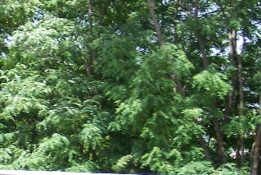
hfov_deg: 20.0
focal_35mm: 99
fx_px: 718
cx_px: 0
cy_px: 78
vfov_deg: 13.8
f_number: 2.8
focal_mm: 8
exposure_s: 1/700
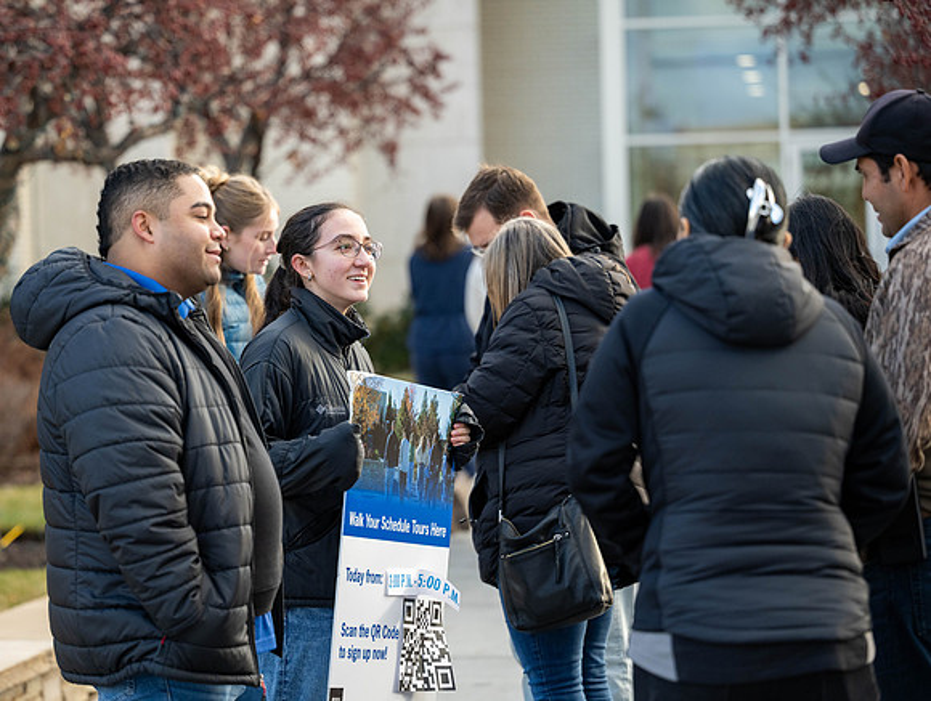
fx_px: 3107
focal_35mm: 115
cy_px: 339
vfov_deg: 12.9
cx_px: 388
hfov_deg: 17.0
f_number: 2.8
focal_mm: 103
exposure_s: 1/1250
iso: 400
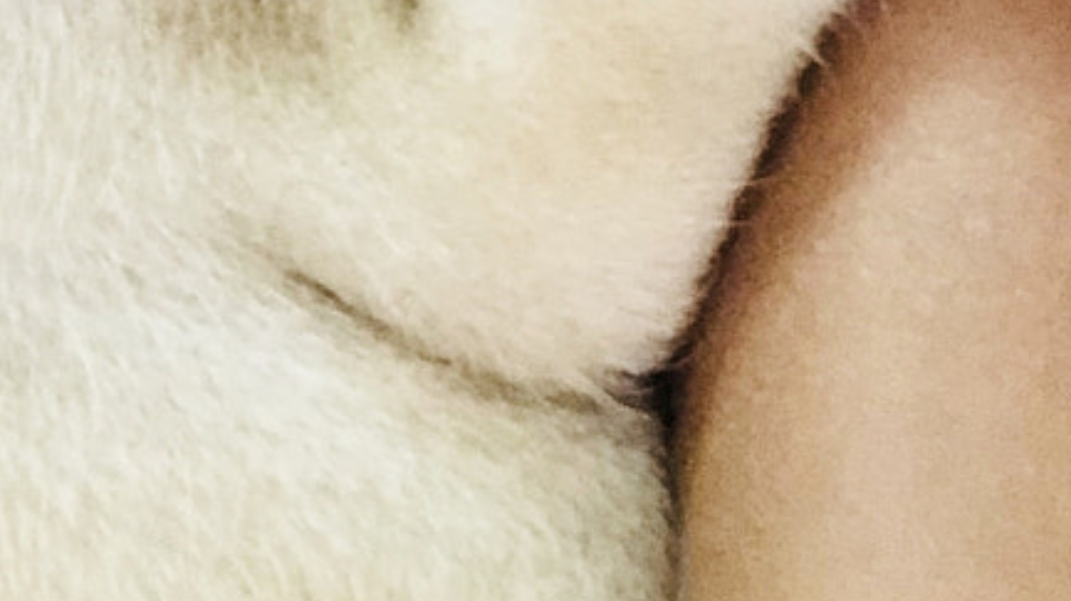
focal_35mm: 129
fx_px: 3661
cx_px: 161
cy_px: -317
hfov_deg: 16.5
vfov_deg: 9.1
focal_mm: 2.87
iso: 800
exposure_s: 1/17
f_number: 2.2
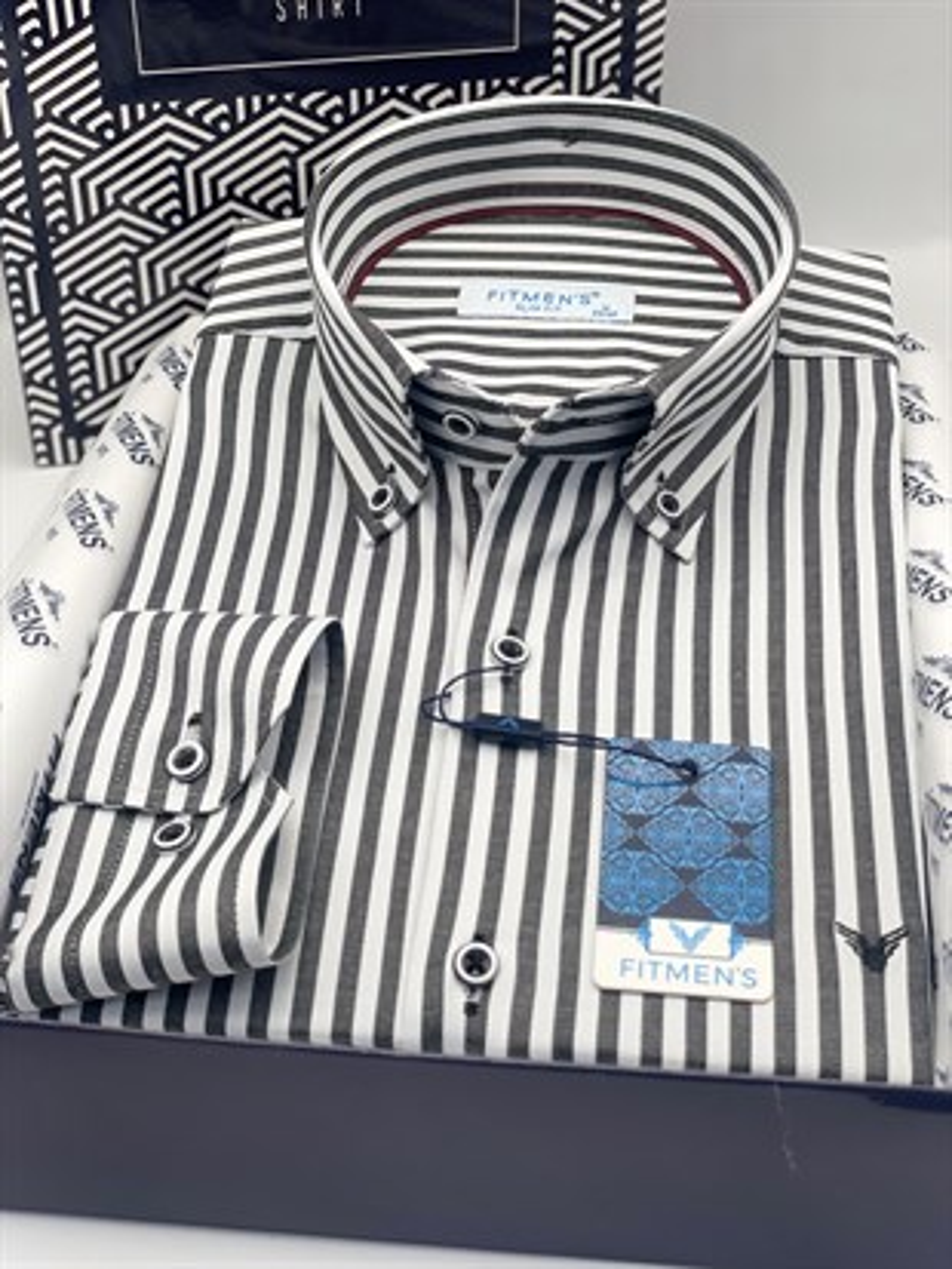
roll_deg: +1.0
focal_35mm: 52
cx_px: 476
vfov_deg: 36.8
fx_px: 1906
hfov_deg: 28.0
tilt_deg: -33.2
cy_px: 634
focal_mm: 6
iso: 25
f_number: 2
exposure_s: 1/101
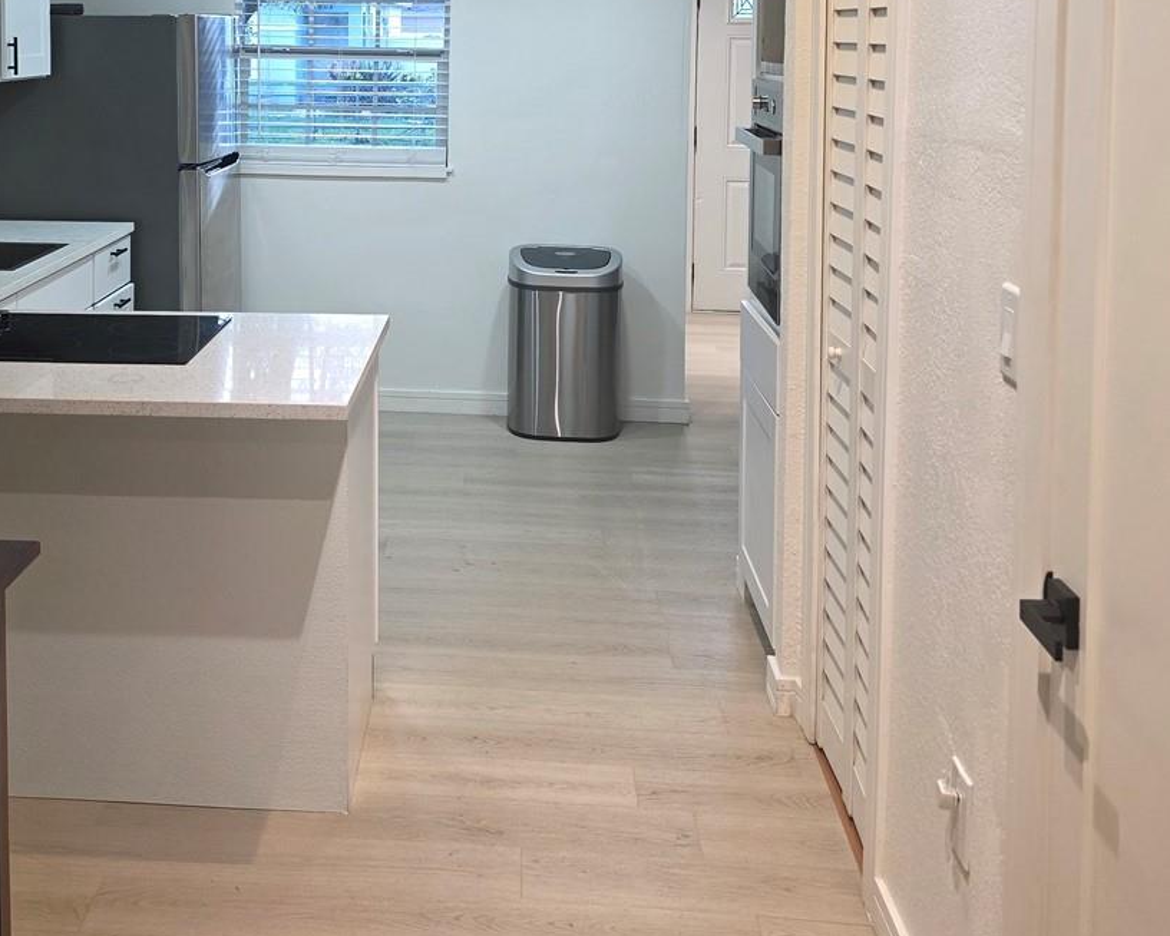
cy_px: 152
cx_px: 337
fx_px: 1524
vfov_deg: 32.9
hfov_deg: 41.1
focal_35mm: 44
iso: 160
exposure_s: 1/120
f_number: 1.7
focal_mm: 6.3
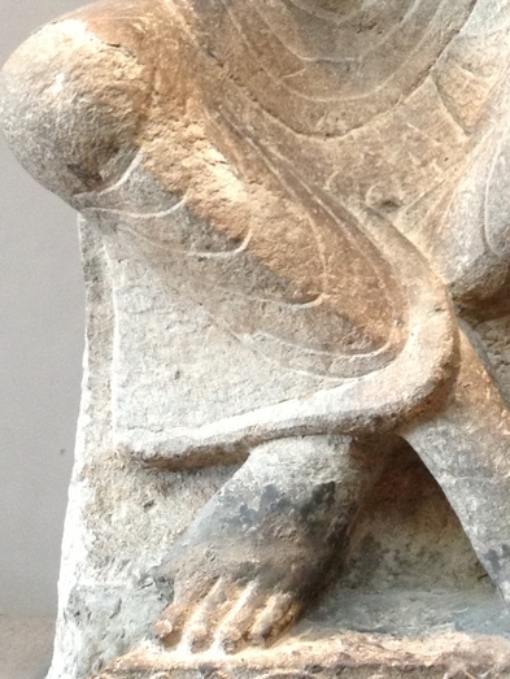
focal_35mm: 107
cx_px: 356
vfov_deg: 17.3
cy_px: -182
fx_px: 2099
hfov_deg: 13.8
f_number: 2.4
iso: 125
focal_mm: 4.28
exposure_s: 1/20
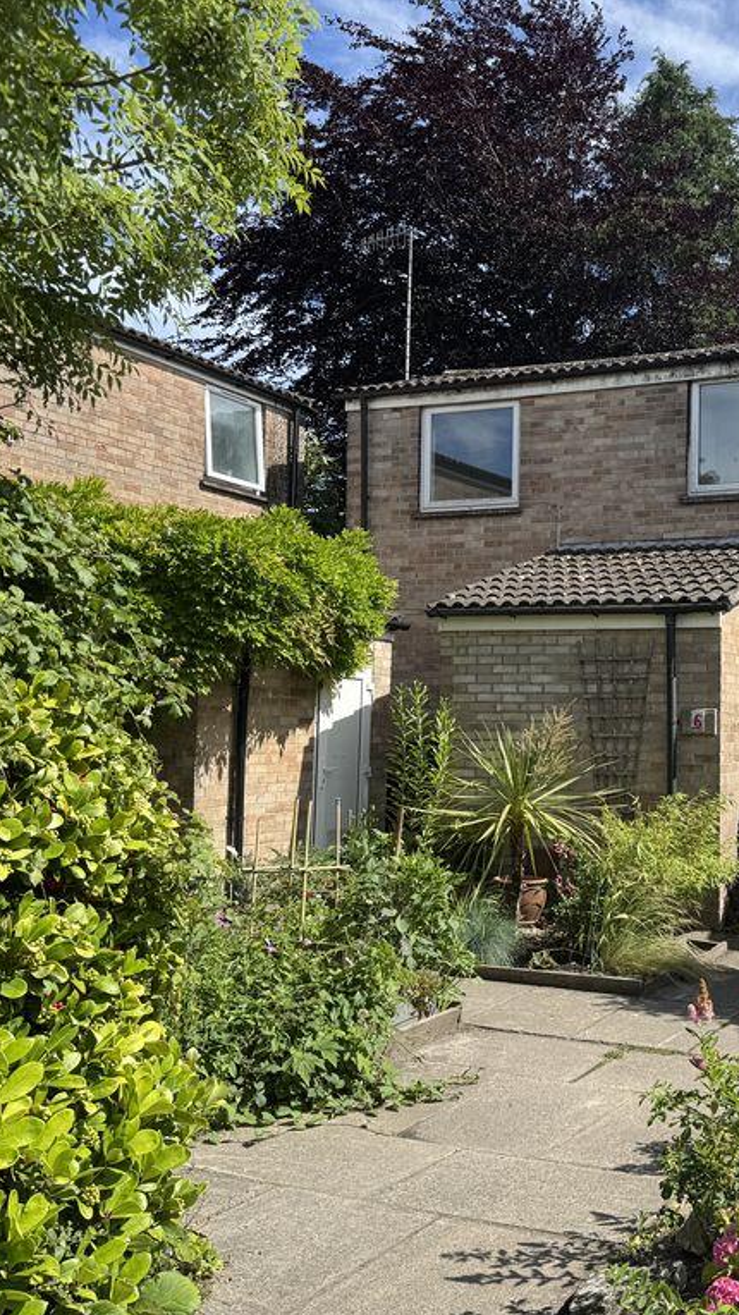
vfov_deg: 56.6
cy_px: 657
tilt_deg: +3.9
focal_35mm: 35
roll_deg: -0.8
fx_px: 1220
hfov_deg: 32.3
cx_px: 644
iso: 80
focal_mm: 6.76
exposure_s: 1/2331
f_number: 1.78
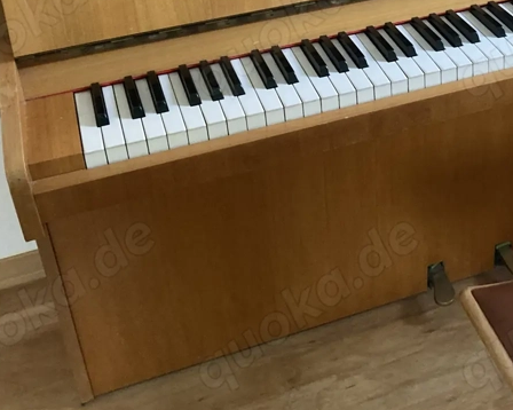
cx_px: 445
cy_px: 27
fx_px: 926
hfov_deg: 29.9
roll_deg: -0.6
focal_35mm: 61
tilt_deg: -32.8
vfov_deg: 24.1
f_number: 1.8
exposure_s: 1/50
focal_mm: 3.99
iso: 250
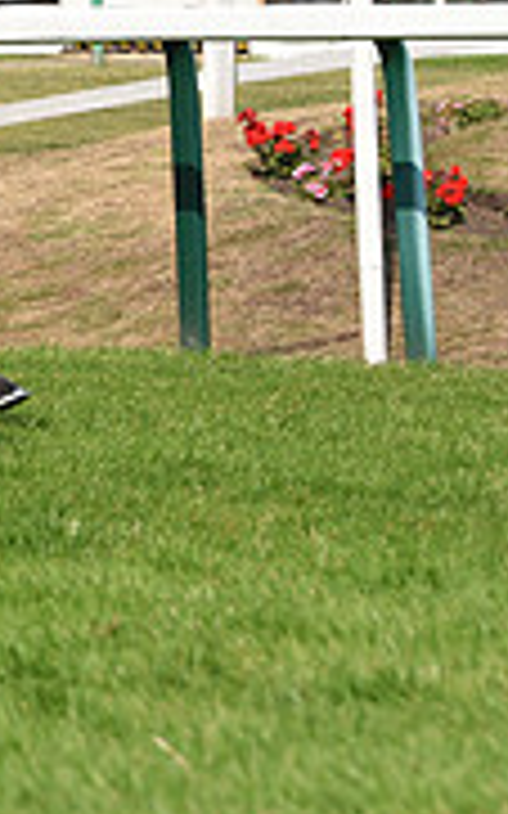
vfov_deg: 5.8
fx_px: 7959
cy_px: -47
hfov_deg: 3.6
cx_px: -742
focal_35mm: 359
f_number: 6.3
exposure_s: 1/2000
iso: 400
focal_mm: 110
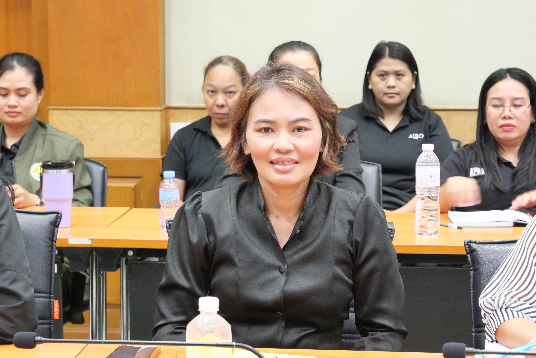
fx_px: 1534
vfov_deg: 13.3
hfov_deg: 19.8
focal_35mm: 103
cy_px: 179
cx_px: 268
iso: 3200
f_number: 5.6
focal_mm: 50
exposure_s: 1/20
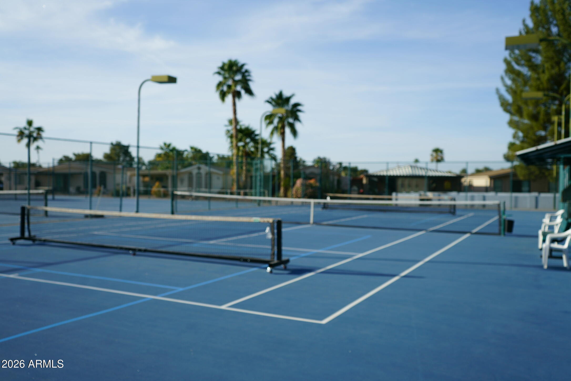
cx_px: 286
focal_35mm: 31
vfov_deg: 42.3
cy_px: 190
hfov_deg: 60.3
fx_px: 492
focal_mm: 31
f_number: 4.5
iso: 100
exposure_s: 1/640
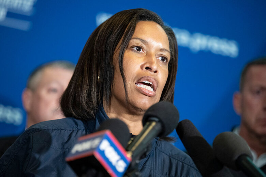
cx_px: 133
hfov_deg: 12.8
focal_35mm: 160
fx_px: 1182
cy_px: 88
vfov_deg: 8.6
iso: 3200
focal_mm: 160
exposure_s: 1/320
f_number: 2.8
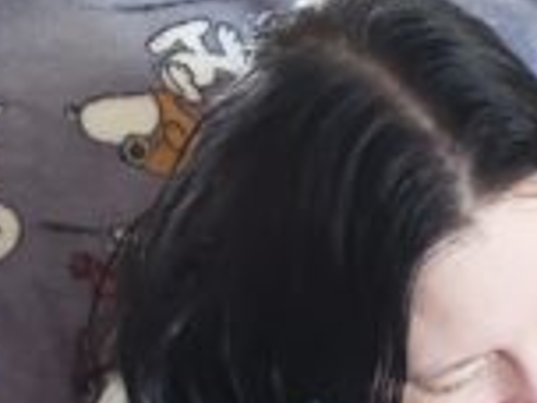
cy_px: 1043
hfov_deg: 14.4
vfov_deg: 9.4
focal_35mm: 137
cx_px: 343
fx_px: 2125
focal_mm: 4.3
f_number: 1.5
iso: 250
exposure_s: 1/20
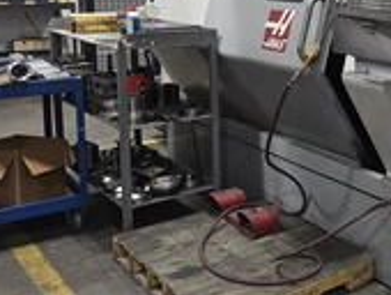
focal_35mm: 54
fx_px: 611
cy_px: 53
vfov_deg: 26.5
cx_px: 448
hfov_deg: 30.9
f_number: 1.7
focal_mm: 6.3
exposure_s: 1/120
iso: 250
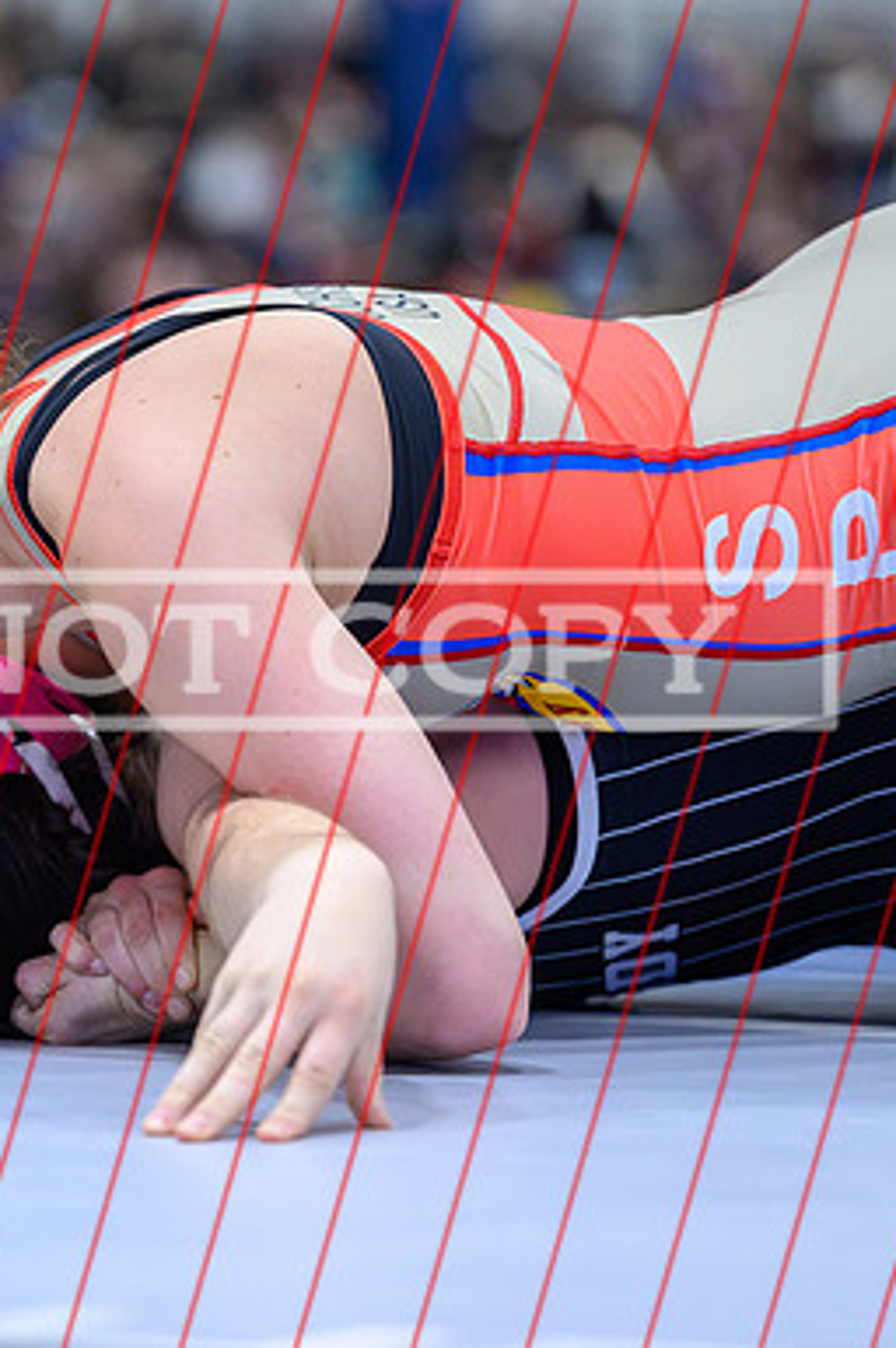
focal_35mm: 226
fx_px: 8452
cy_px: 808
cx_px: 111
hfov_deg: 6.1
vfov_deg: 9.1
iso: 5000
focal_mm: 125
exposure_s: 1/400
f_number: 2.8
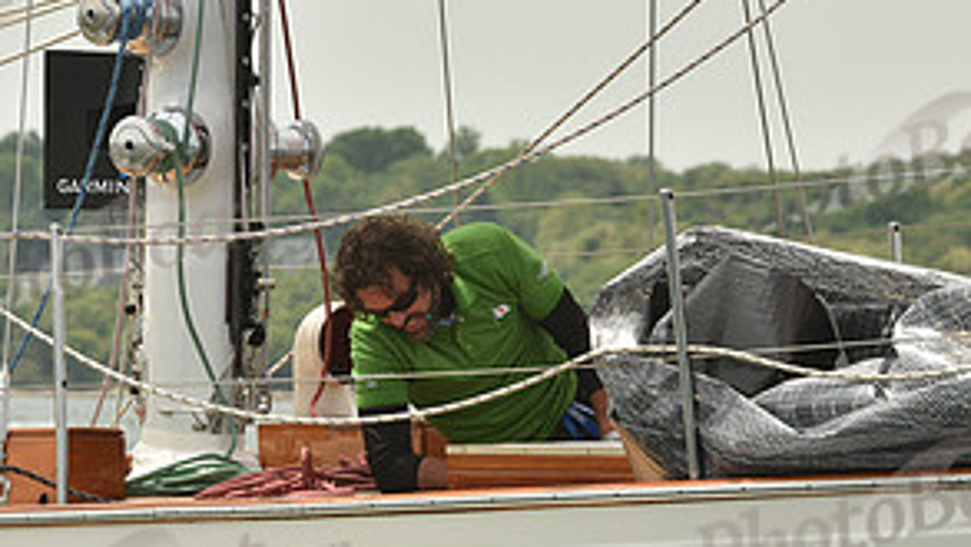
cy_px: 380
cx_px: 527
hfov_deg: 5.9
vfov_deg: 3.3
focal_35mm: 363
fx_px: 9349
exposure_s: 1/1000
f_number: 10
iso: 400
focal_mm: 175
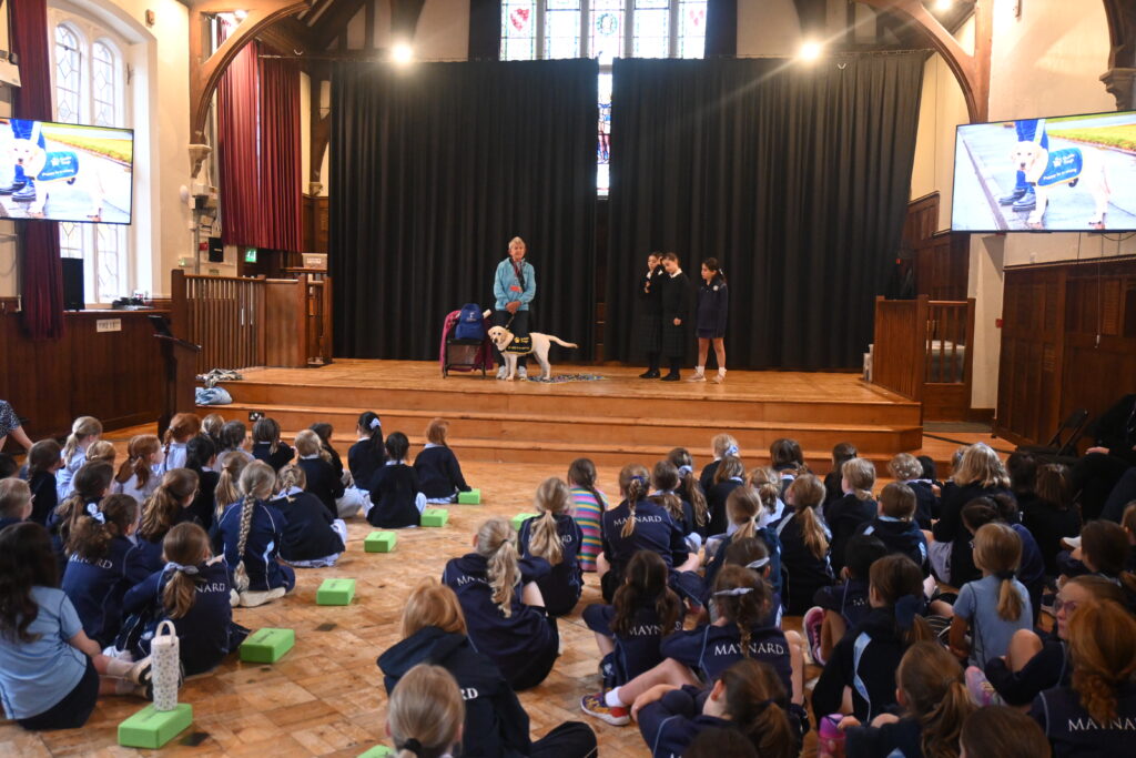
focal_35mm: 34
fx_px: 1065
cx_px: 568
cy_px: 379
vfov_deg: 39.2
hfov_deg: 56.1
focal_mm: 22.5
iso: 3200
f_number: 4
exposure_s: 1/80
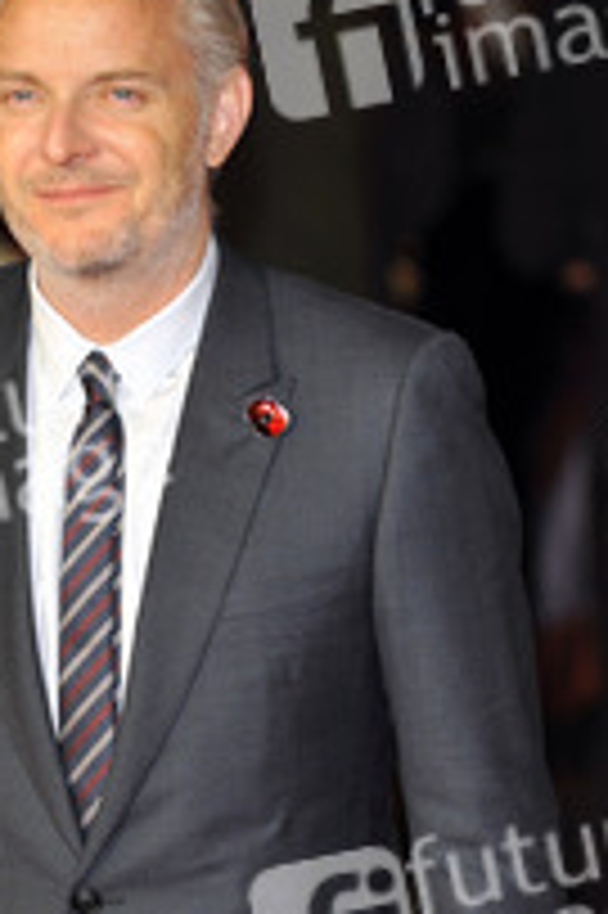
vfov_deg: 6.7
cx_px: 74
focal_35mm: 306
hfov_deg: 4.5
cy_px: 689
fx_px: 7765
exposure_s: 1/250
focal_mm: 155
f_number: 4
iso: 800
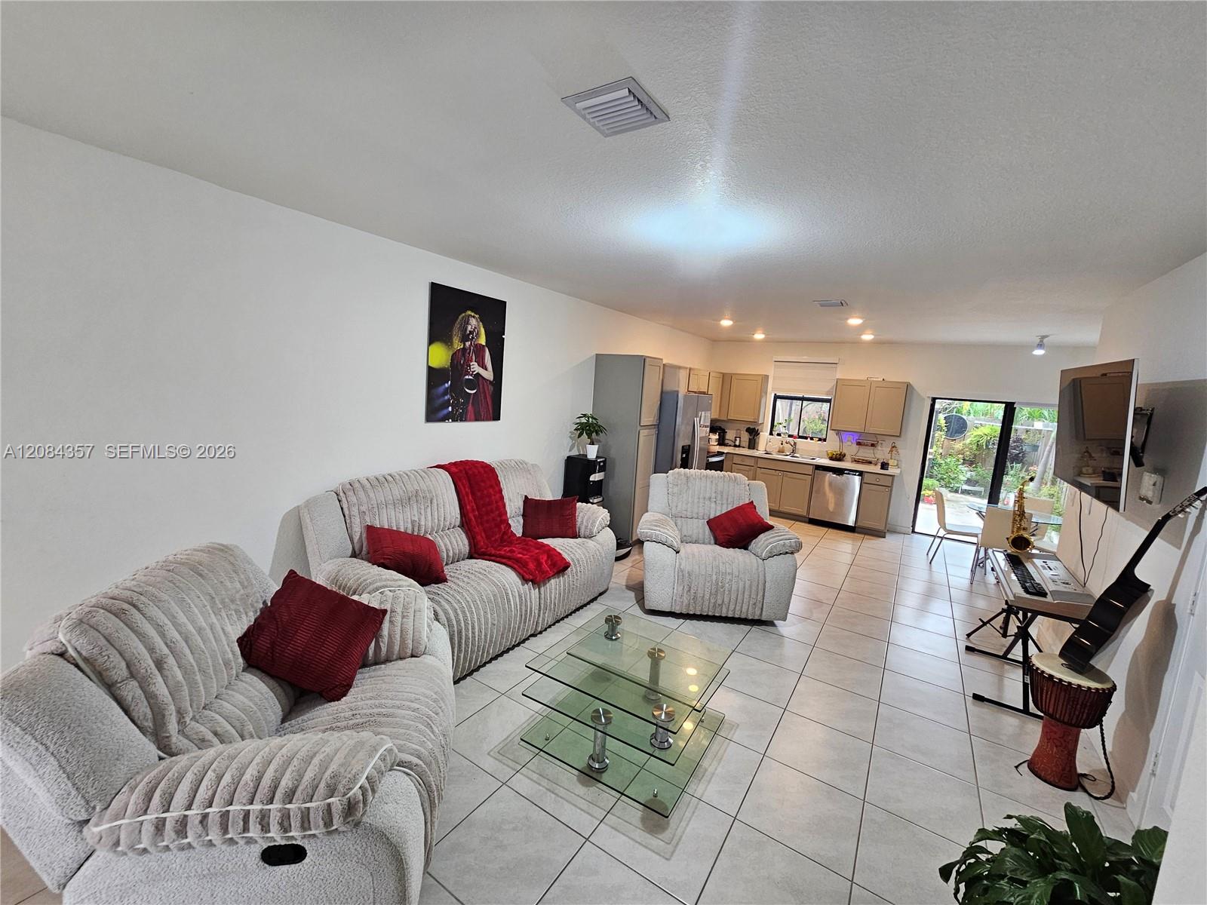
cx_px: 604
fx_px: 453
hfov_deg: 106.2
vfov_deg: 89.9
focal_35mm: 13
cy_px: 452
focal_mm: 2.2
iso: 160
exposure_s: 1/60.2
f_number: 2.2
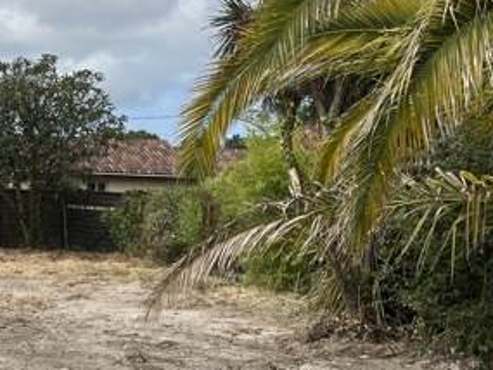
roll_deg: -3.2
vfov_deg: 20.1
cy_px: 237
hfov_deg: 24.8
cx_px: -55
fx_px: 1040
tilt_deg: -1.7
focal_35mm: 73
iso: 50
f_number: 1.6
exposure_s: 1/3521
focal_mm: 5.1
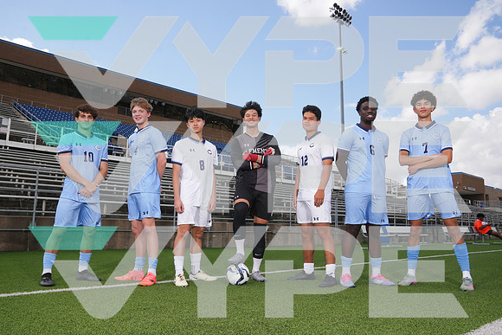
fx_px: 404
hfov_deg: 63.6
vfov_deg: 45.0
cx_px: 251
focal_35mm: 29
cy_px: 168
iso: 80
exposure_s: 1/200
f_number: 8
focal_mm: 29
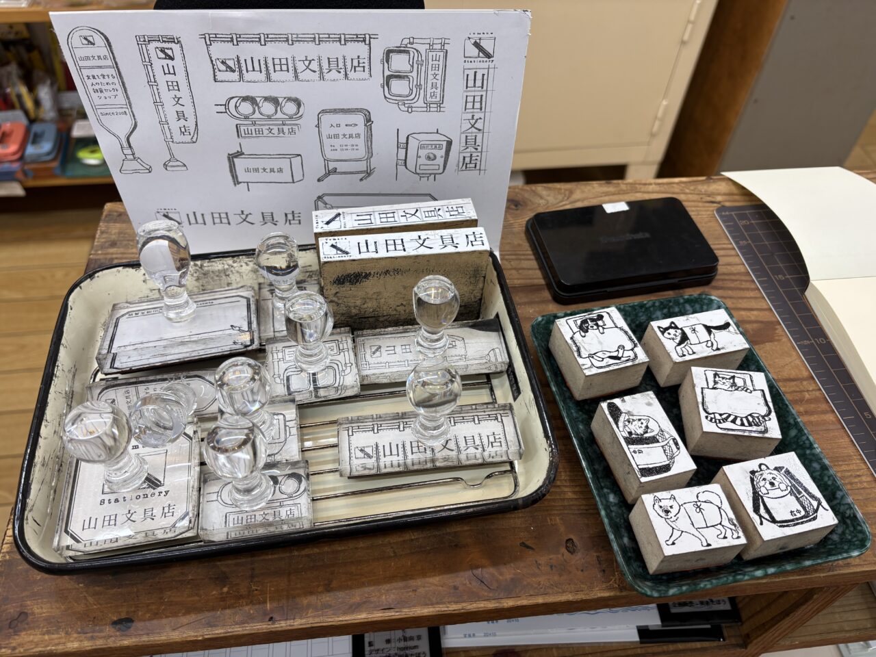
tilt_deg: -49.4
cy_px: 328
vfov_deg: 53.1
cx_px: 438
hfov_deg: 67.3
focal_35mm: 26
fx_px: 658
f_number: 1.6
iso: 40
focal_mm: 5.96
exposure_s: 1/100
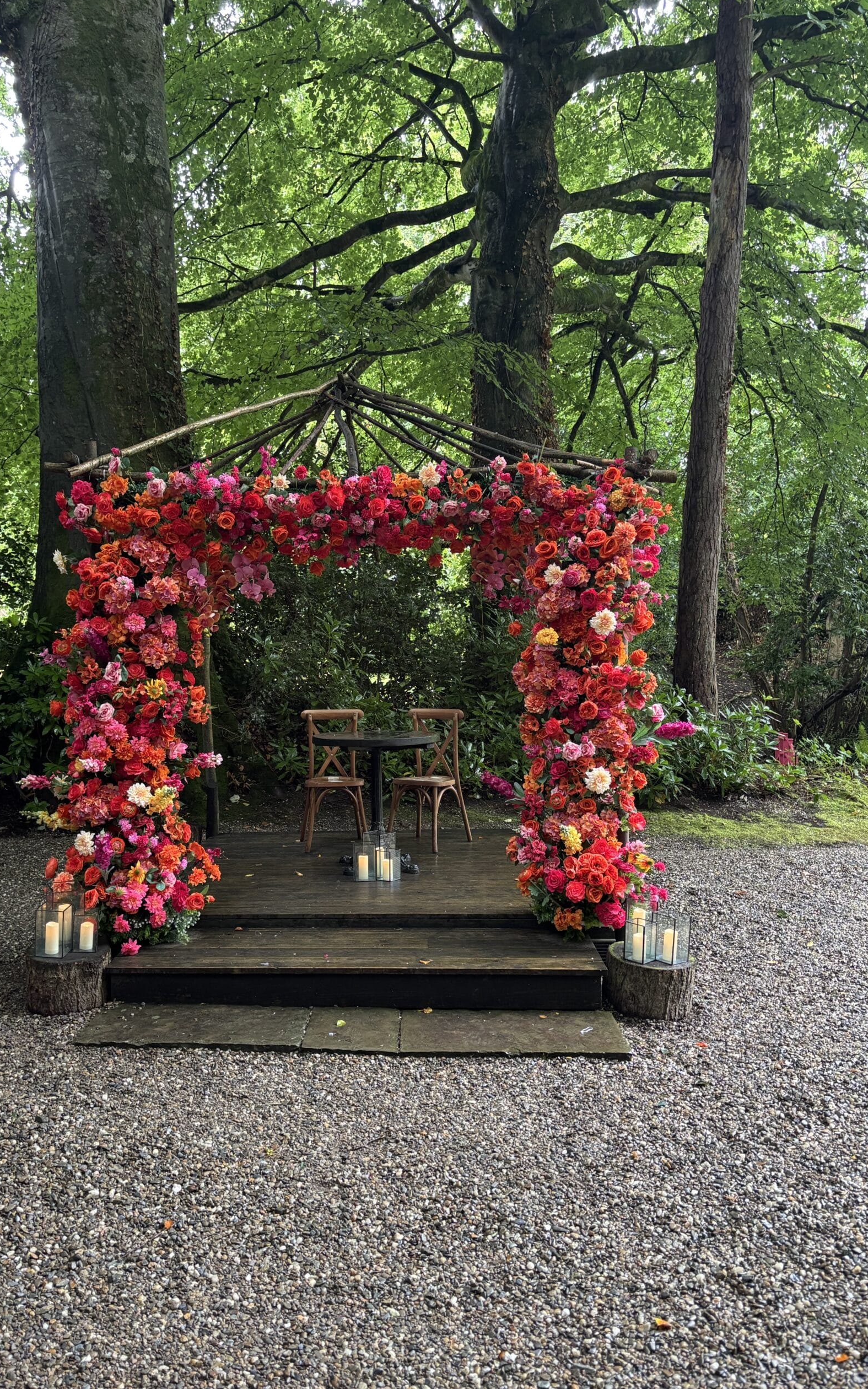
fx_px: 1060
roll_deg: +0.3
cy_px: 684
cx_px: 381
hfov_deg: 44.5
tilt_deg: -2.1
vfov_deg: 66.5
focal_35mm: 28
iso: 200
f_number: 1.6
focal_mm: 5.96
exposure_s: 1/60
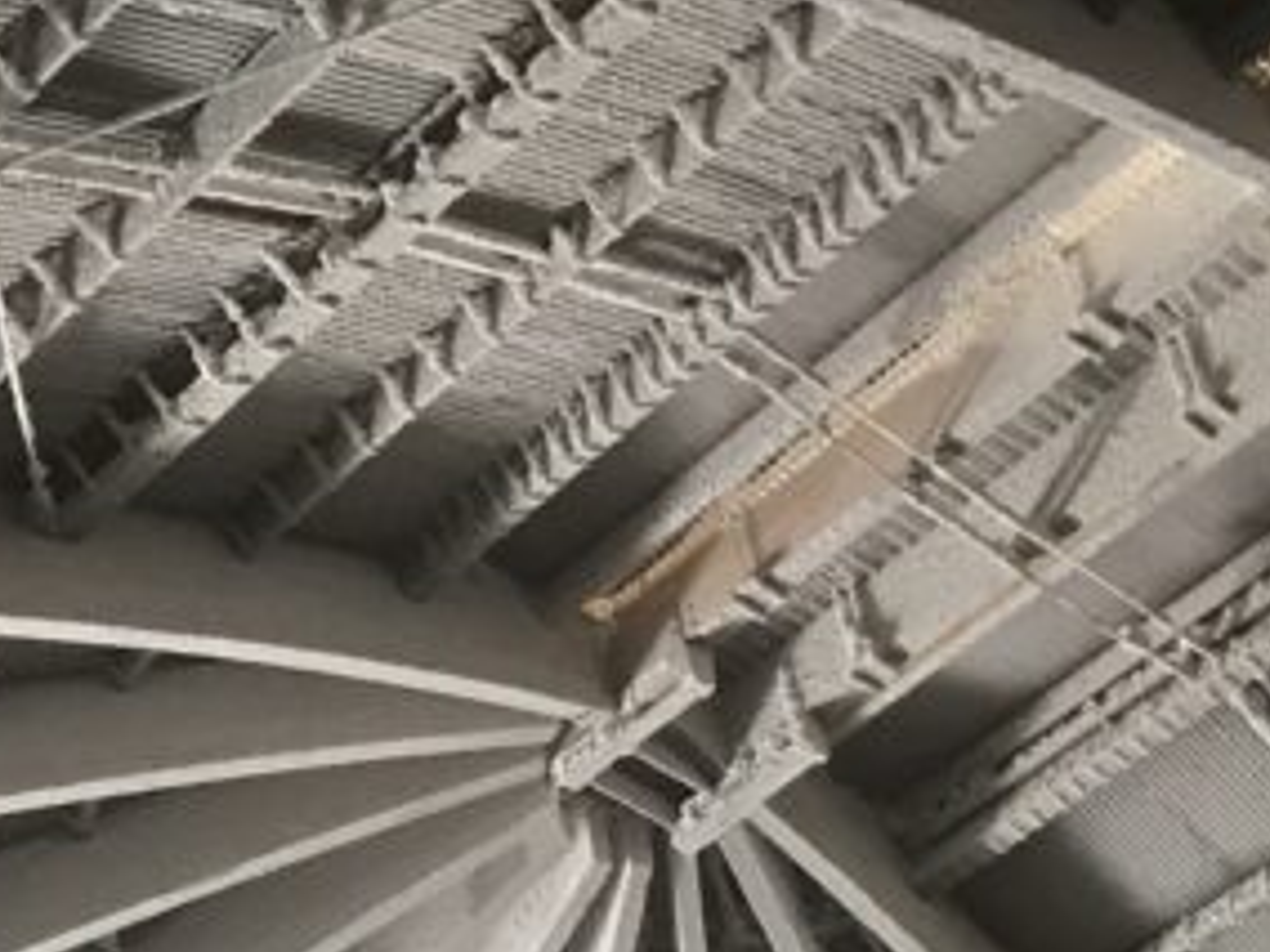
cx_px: 438
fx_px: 3706
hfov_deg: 19.4
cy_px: 1354
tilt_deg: +31.2
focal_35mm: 101
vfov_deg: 13.9
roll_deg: +8.5
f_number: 1.8
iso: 100
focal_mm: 3.99
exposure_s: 1/13
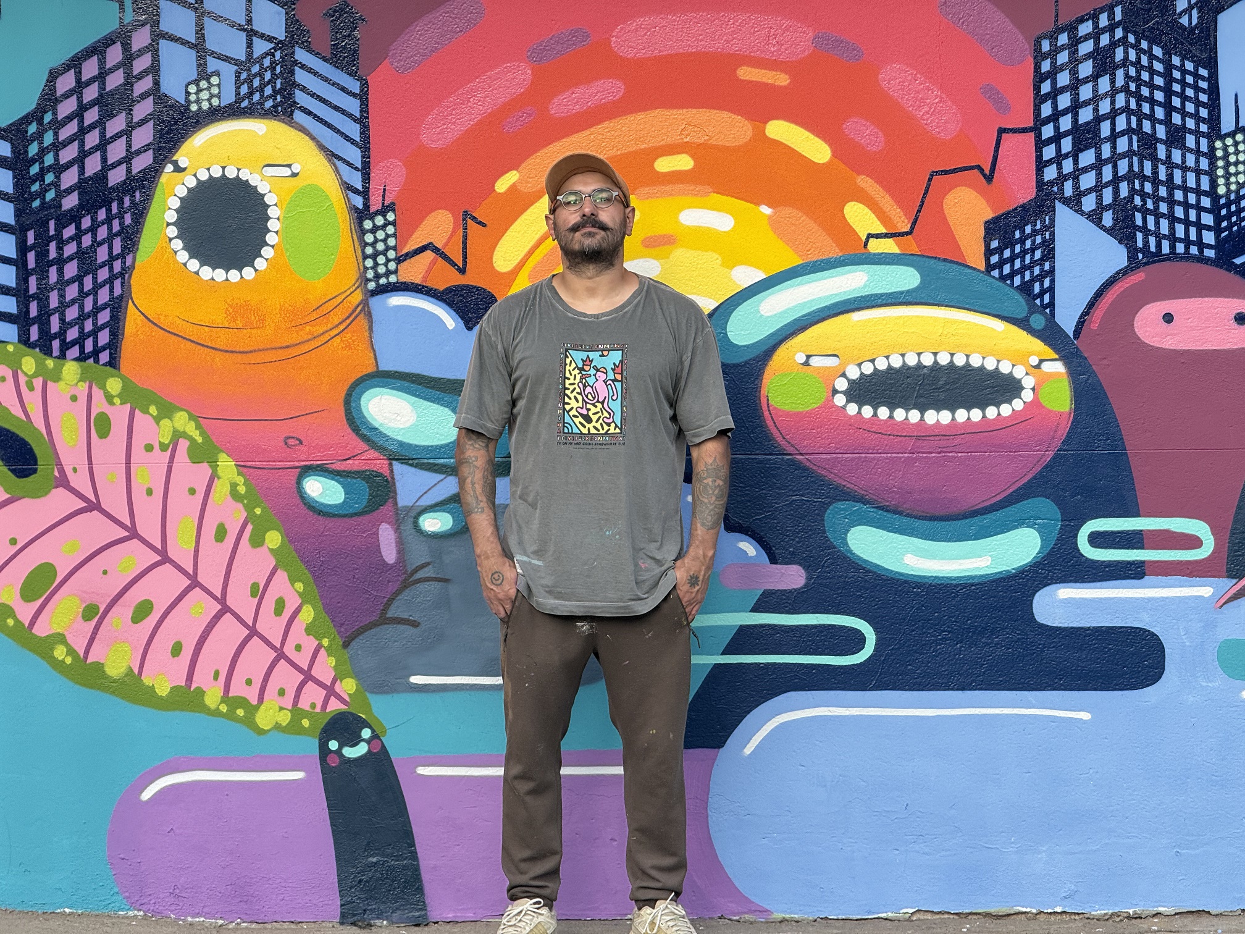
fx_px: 4316
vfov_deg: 12.3
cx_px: 622
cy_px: 467
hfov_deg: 16.4
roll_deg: +0.6
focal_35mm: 120
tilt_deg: -1.2
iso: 50
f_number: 2.8
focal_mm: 15.66
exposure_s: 1/159
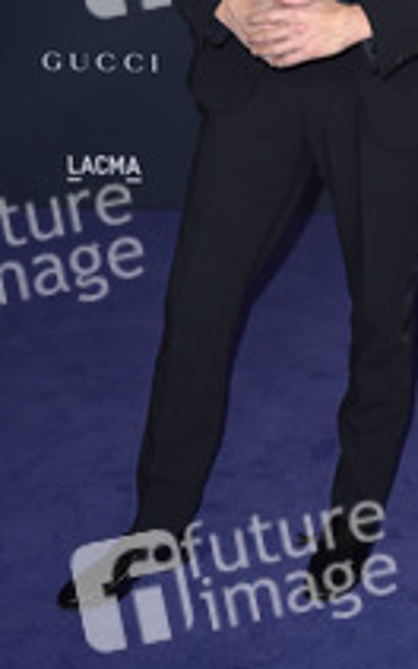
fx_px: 1585
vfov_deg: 23.3
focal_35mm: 87
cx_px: 328
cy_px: 101
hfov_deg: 14.9
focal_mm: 45
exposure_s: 1/250
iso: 500
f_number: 6.3
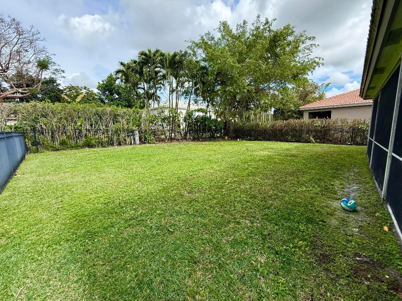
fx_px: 163
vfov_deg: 85.7
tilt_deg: -7.2
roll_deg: +0.5
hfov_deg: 102.1
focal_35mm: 14
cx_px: 201
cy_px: 150
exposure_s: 1/779
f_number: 2.2
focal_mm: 2.22
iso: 50
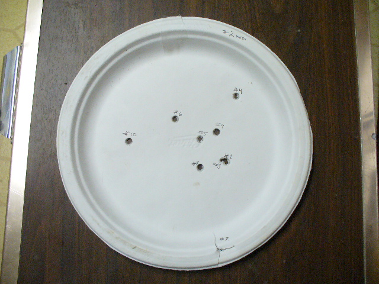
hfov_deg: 50.1
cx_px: 190
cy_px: 142
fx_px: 405
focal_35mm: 37
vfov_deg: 38.7
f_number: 2.8
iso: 200
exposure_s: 1/10
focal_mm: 6.1
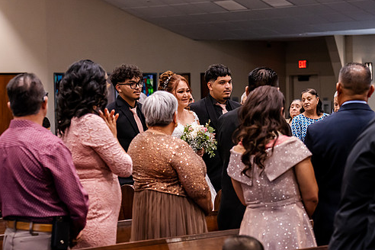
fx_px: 1375
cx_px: 212
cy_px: 113
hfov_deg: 15.5
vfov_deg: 10.4
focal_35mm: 132
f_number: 3.5
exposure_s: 1/200
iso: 2000
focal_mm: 75
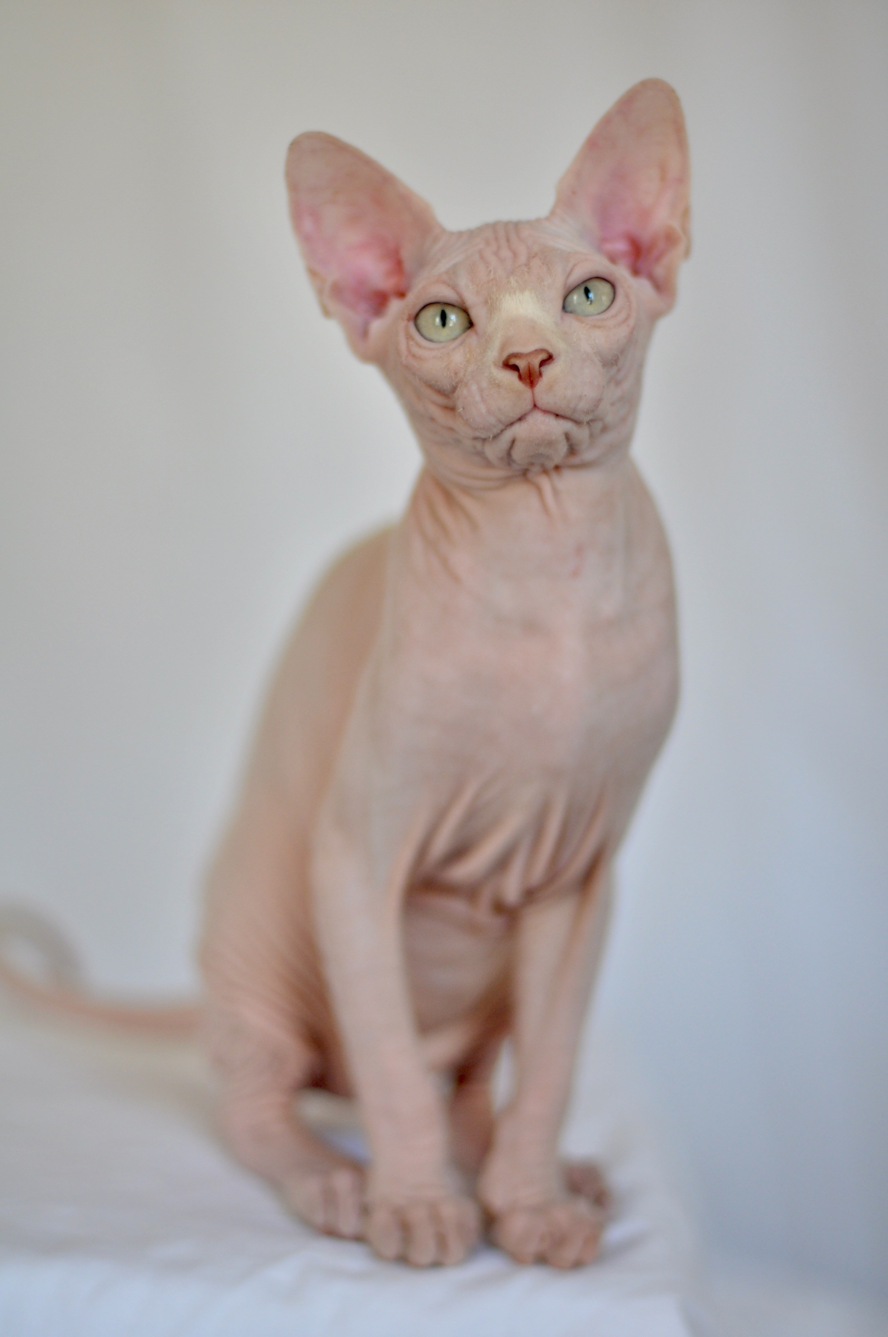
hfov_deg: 18.1
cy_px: 668
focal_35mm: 75
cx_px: 444
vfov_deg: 27.0
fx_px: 2782
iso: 400
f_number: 1.4
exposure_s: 1/640
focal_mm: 50
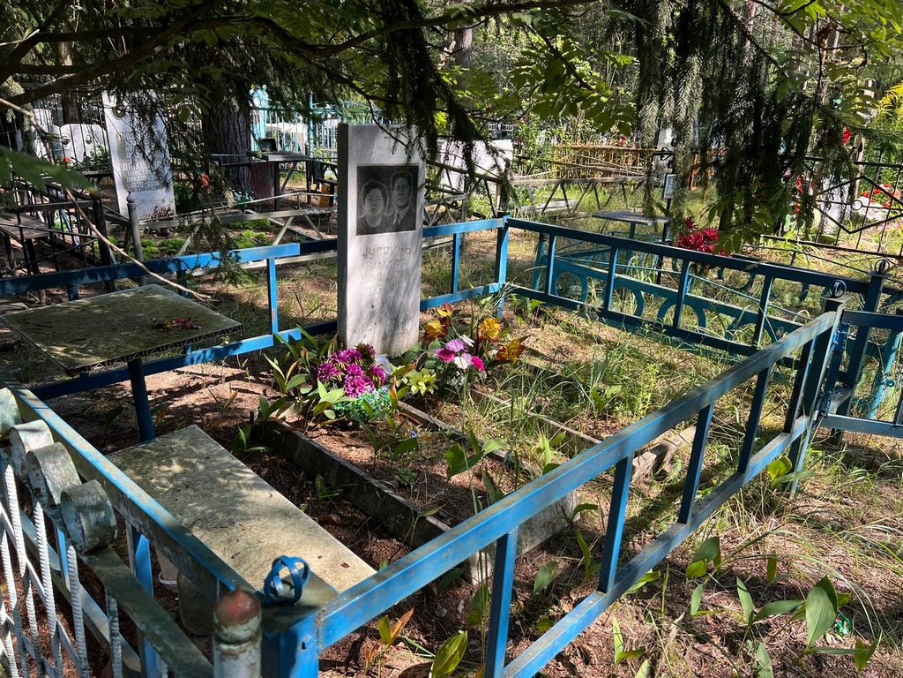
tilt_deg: -20.3
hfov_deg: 67.3
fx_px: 678
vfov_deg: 53.1
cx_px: 452
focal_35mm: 26
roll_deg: -0.6
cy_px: 339
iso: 50
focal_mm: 5.7
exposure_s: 1/434
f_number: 1.5
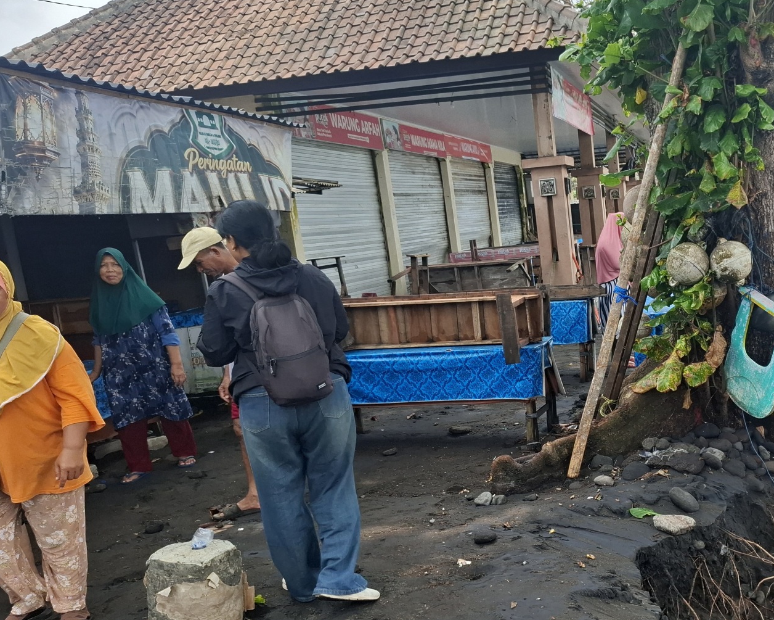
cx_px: 590
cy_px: 371
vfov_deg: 42.0
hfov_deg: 49.3
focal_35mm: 35
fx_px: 802
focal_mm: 5.54
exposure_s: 1/1000
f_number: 1.8
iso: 50
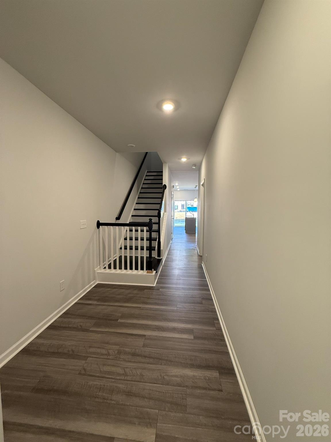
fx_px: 178
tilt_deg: -3.1
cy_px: 221
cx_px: 166
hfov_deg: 85.7
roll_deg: -0.5
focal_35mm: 14
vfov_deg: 102.1
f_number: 2.2
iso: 400
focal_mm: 2.22
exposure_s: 1/120
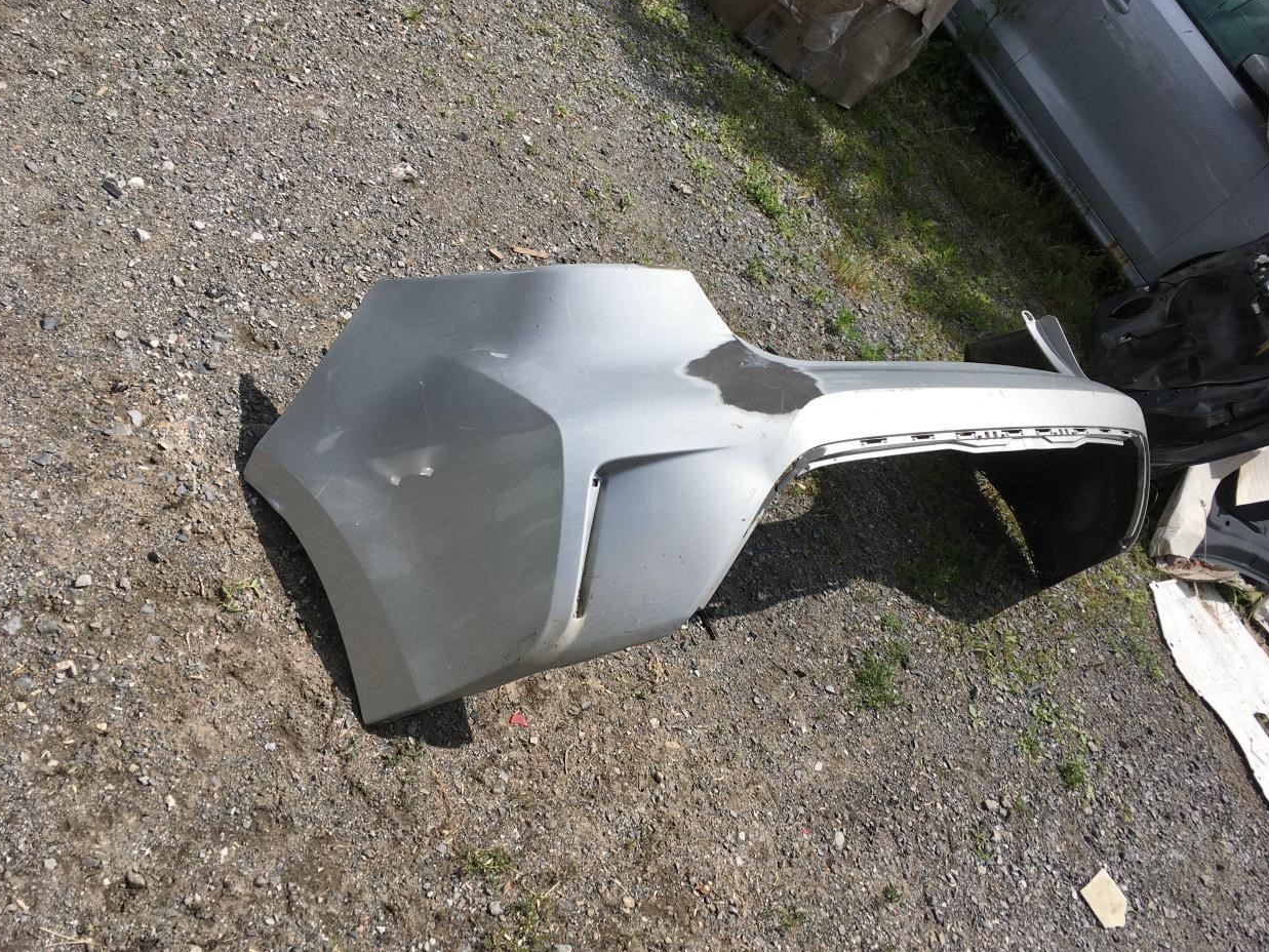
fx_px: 1100
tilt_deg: -37.2
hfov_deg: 60.0
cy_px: 472
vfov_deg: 46.8
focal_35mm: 30
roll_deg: -41.4
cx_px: 648
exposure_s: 1/2481
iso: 25
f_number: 2.2
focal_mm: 4.15
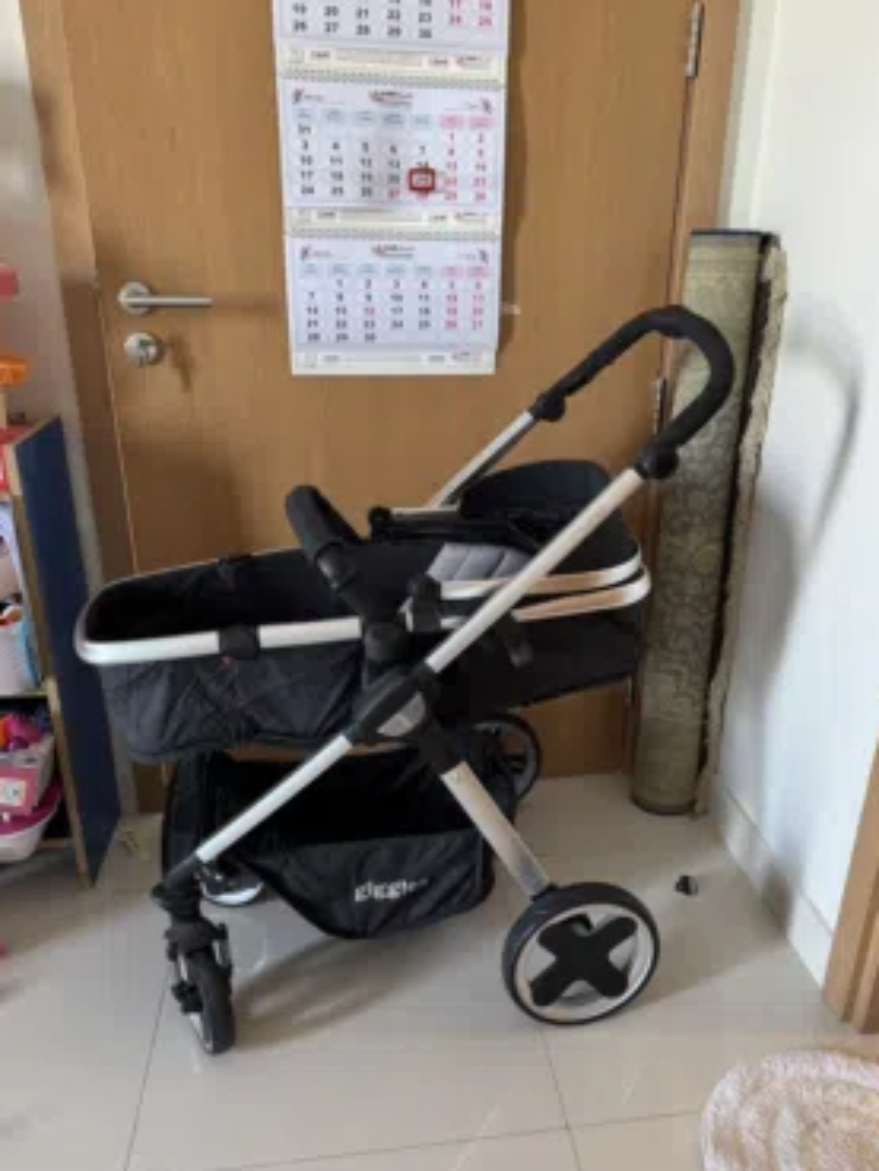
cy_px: 622
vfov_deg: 67.2
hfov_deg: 53.1
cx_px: 463
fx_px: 880
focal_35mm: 26
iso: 400
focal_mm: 6.76
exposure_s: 1/50
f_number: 1.78
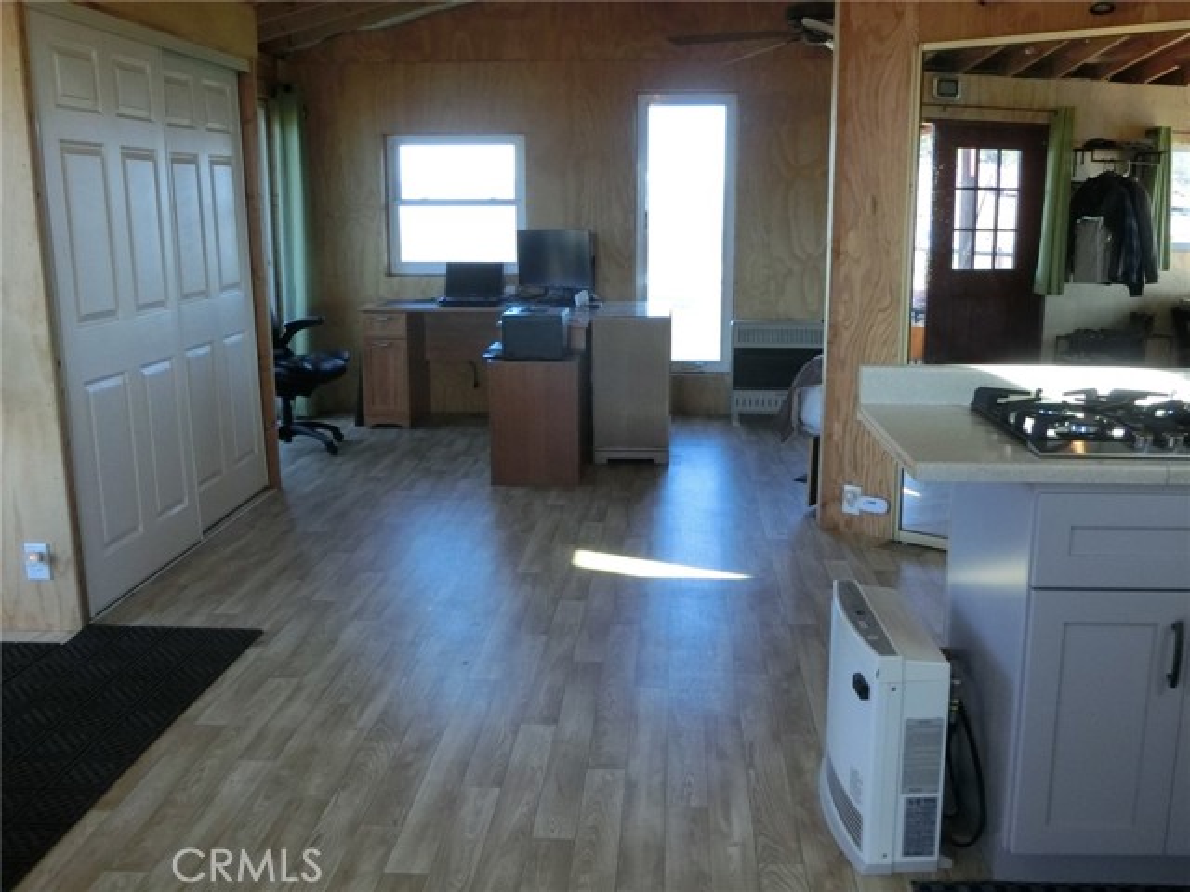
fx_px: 1169
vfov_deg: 41.8
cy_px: 446
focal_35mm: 34
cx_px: 595
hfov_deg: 54.0
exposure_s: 1/125
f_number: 3.9
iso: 400
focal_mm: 6
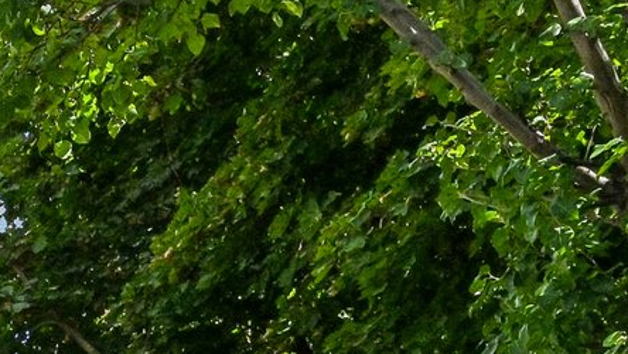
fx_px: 1849
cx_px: -706
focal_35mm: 111
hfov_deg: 14.9
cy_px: 850
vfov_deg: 9.7
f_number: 8
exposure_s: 1/1000
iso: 400
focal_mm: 23
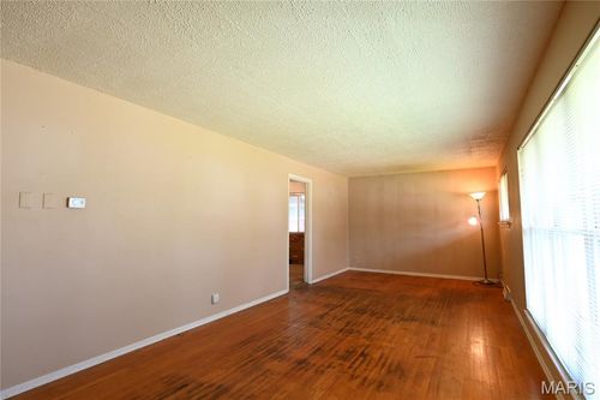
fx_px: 300
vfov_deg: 67.3
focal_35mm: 18
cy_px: 200
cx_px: 300
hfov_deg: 90.0
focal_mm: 12
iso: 100
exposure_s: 1
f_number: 11
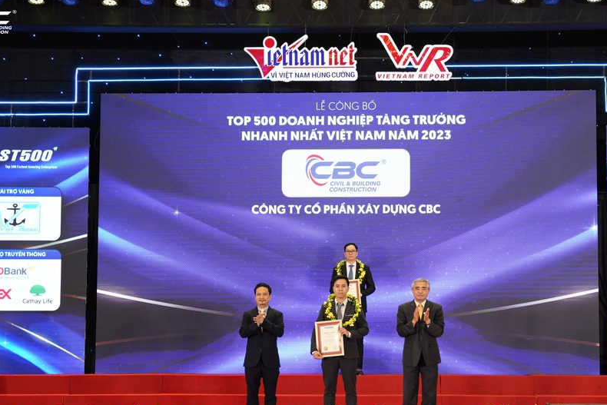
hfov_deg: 30.0
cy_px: 274
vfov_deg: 20.2
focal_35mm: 67
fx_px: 1132
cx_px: 352
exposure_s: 1/100
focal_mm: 49.1
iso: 640
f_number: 4
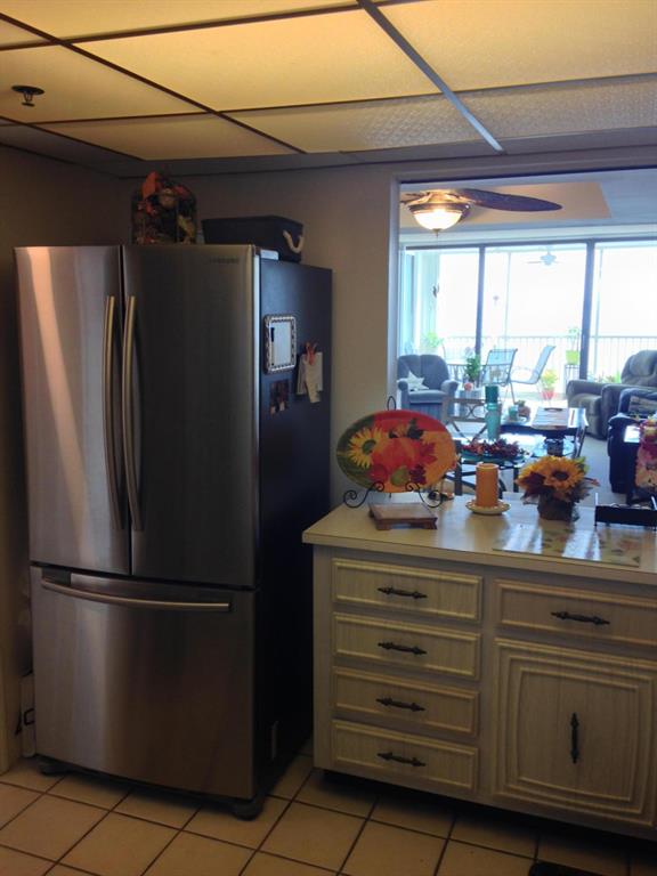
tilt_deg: -9.7
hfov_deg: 42.9
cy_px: 438
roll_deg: +0.2
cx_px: 328
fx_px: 835
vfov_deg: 55.4
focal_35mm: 33
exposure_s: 1/24
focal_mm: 4.12
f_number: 2.4
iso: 50
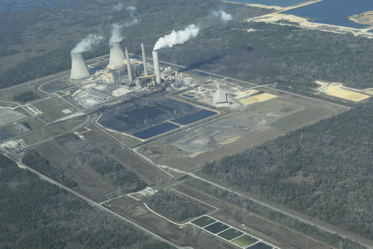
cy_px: 124
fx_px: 855
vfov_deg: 16.6
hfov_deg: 24.6
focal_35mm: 82
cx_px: 186
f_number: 9
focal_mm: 55
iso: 200
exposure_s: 1/320
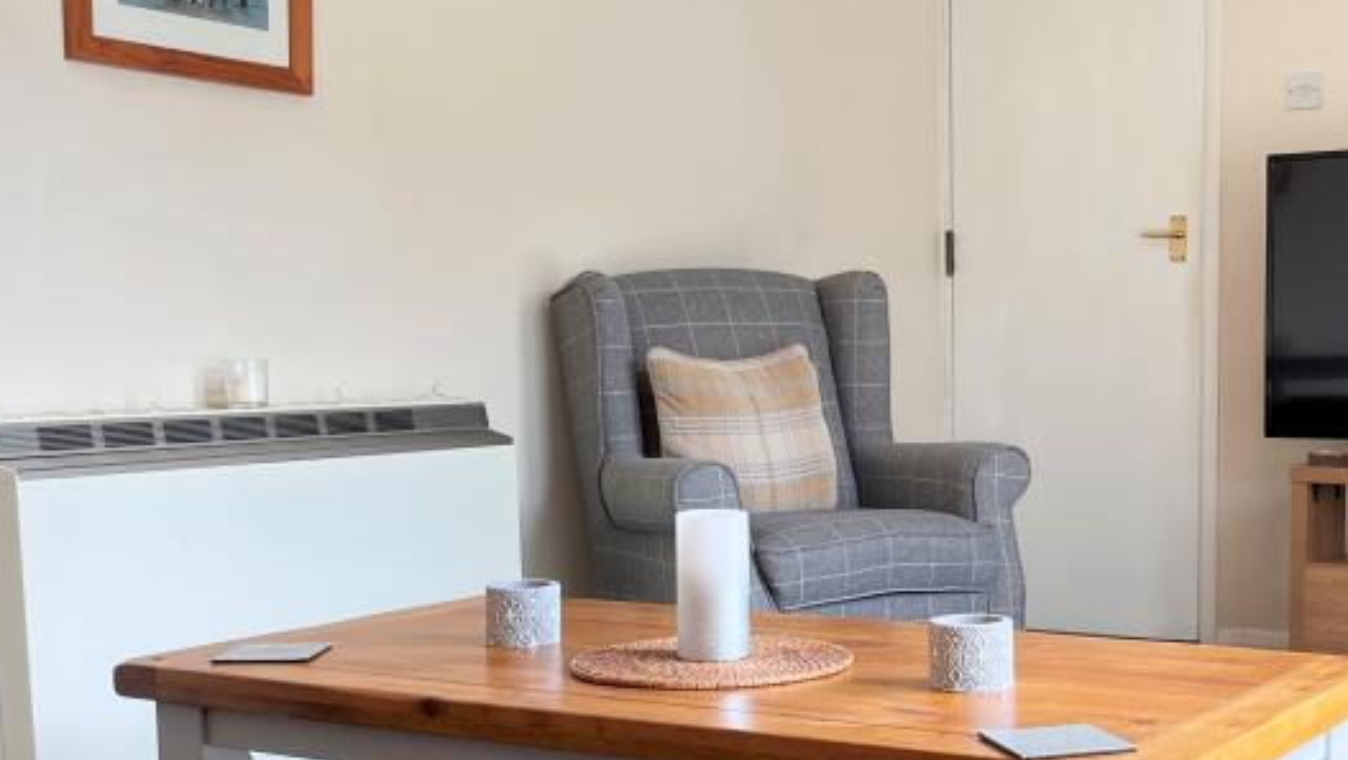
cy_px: 519
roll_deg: +0.4
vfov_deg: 21.8
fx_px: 1967
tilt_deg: -4.6
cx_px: 903
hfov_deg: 37.4
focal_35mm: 55
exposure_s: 1/100
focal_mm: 5.1
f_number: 1.6
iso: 50
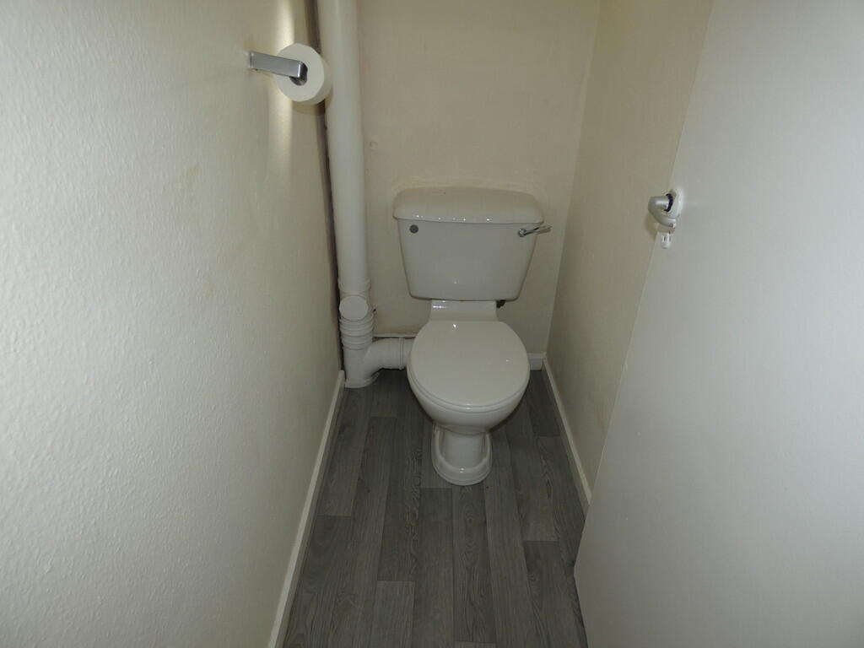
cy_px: 324
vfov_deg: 66.0
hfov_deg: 81.7
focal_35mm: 20
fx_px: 499
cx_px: 432
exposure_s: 1/60
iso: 80
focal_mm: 3.6
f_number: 2.8
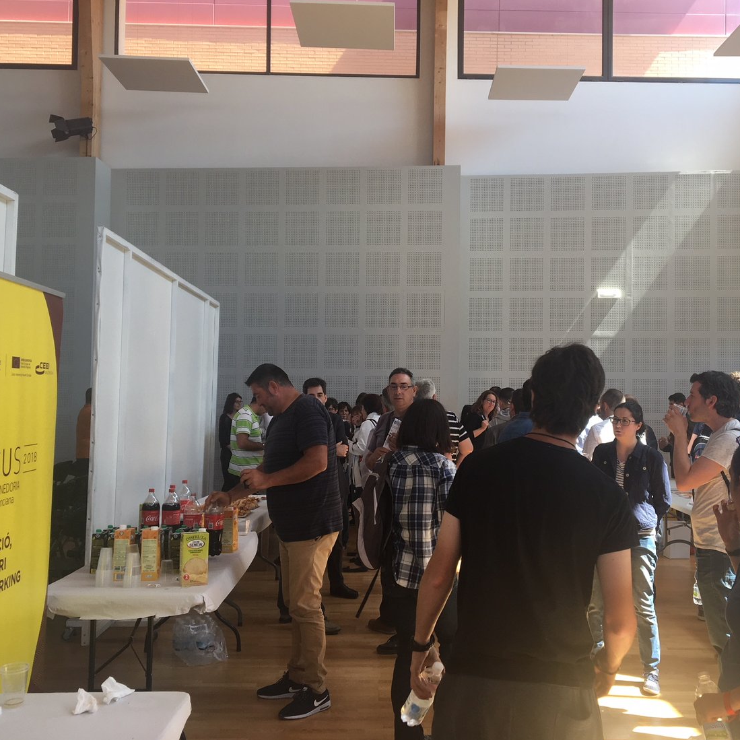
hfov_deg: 47.1
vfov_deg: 47.2
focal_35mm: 35
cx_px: 423
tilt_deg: +3.4
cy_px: 374
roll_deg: -0.2
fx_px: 847
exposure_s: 1/100
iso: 25
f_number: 2.2
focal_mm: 4.15
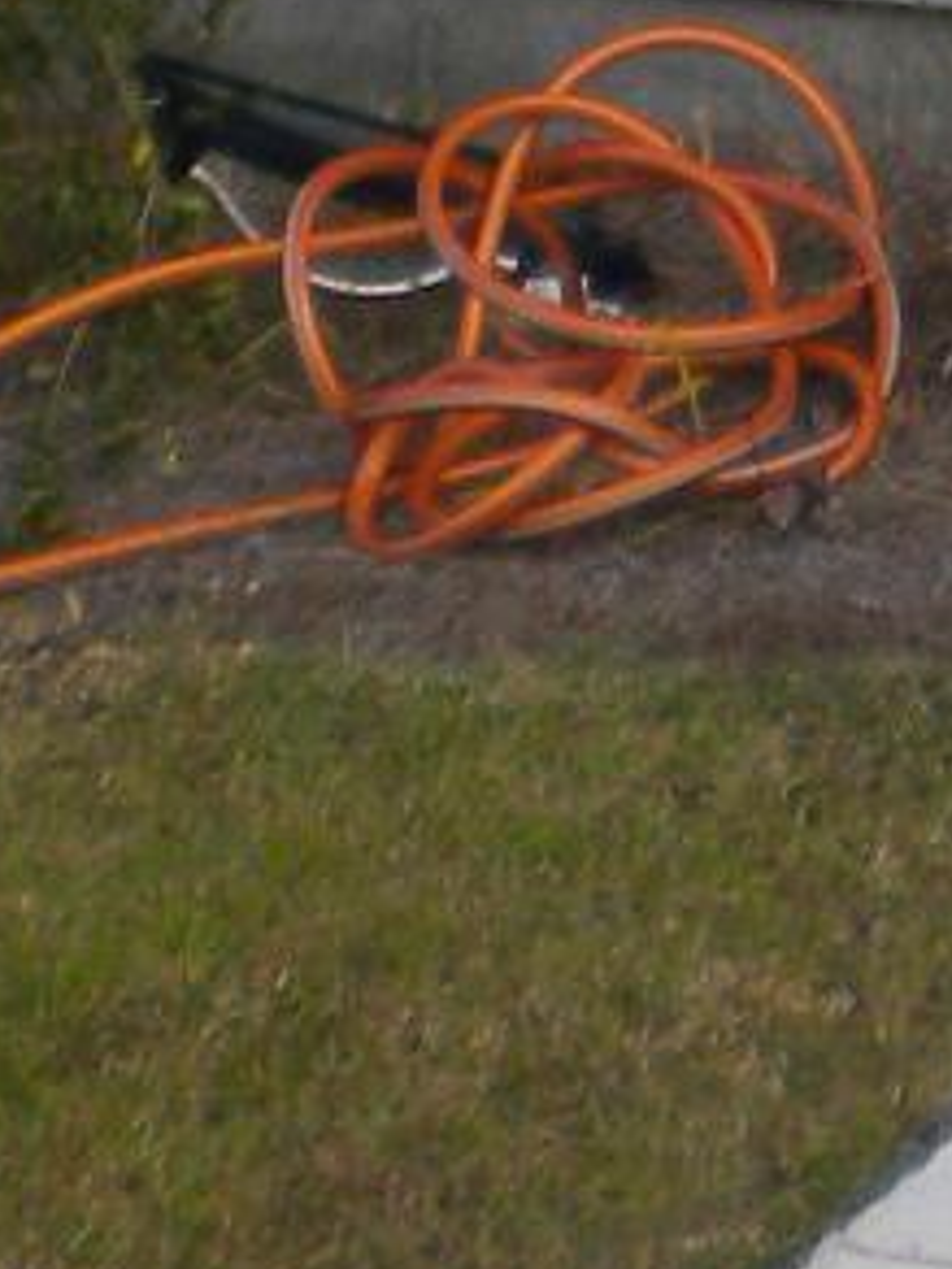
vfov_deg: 7.8
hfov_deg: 6.7
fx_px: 8031
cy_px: -2634
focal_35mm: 219
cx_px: 1604
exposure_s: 1/162
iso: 80
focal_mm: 6.3
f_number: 4.6
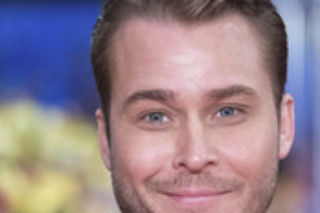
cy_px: 202
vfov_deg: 2.5
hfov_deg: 3.8
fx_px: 4835
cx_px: 19
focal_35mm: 544
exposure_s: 1/140
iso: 2500
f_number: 2.8
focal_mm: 140
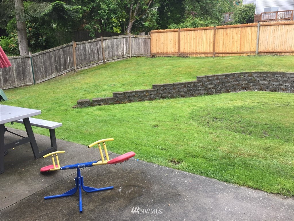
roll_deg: +0.1
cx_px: 147
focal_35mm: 29
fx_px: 246
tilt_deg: -13.0
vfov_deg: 48.2
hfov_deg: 61.7
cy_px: 110
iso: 32
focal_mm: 4.15
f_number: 2.2
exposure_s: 1/120
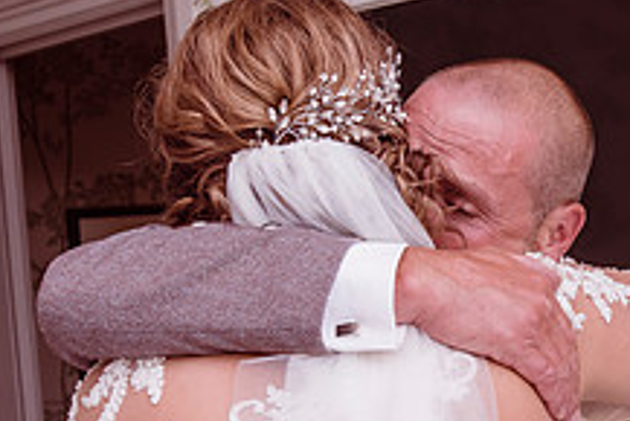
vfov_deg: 12.0
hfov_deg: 17.8
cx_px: 482
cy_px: 301
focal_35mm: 114
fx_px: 1996
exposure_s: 1/60
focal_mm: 35
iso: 320
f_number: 5.6
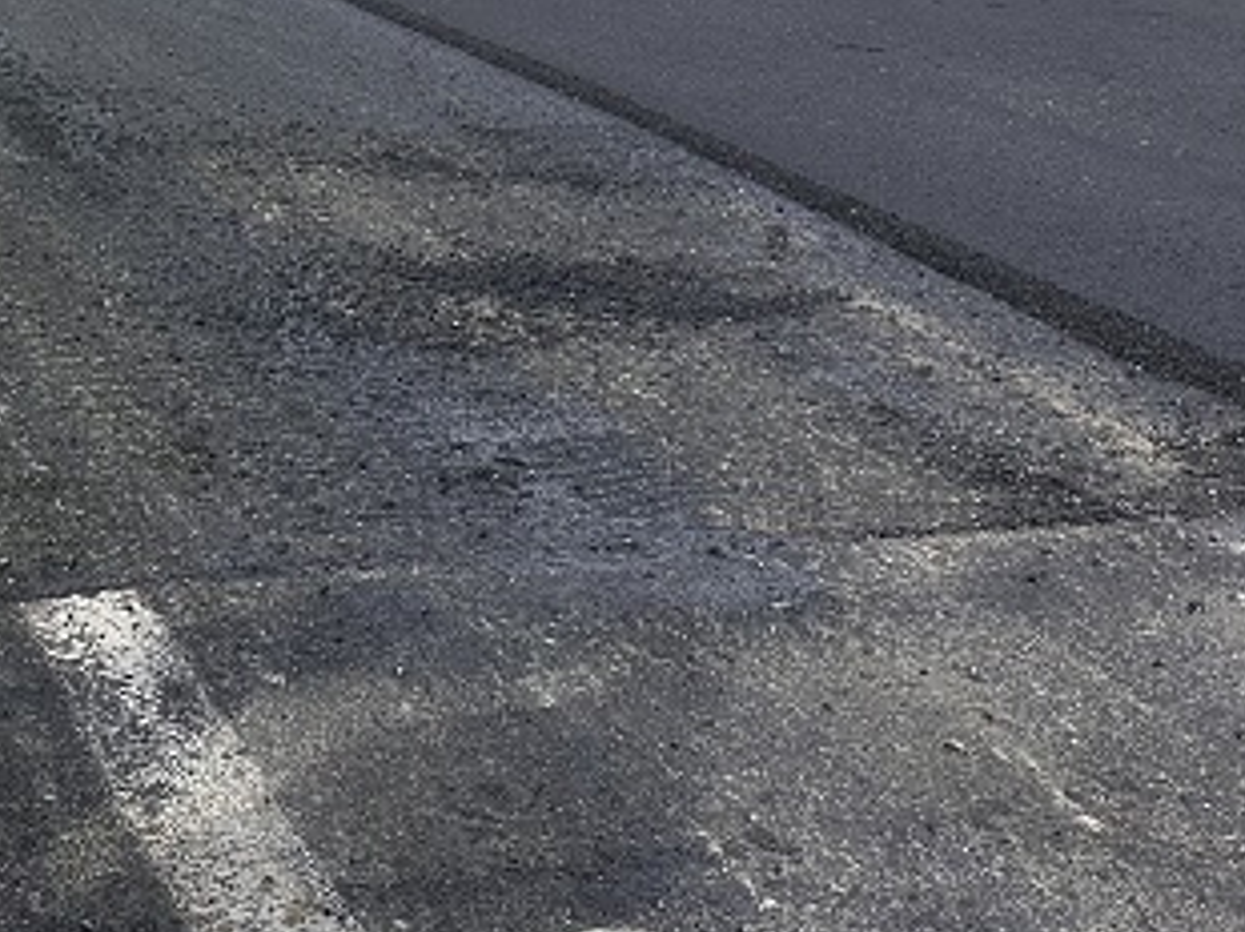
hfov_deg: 29.1
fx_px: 2228
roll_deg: -1.1
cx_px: -20
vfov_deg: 21.5
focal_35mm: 62
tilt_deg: -0.4
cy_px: -249
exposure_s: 1/4762
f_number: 1.78
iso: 80
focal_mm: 6.86
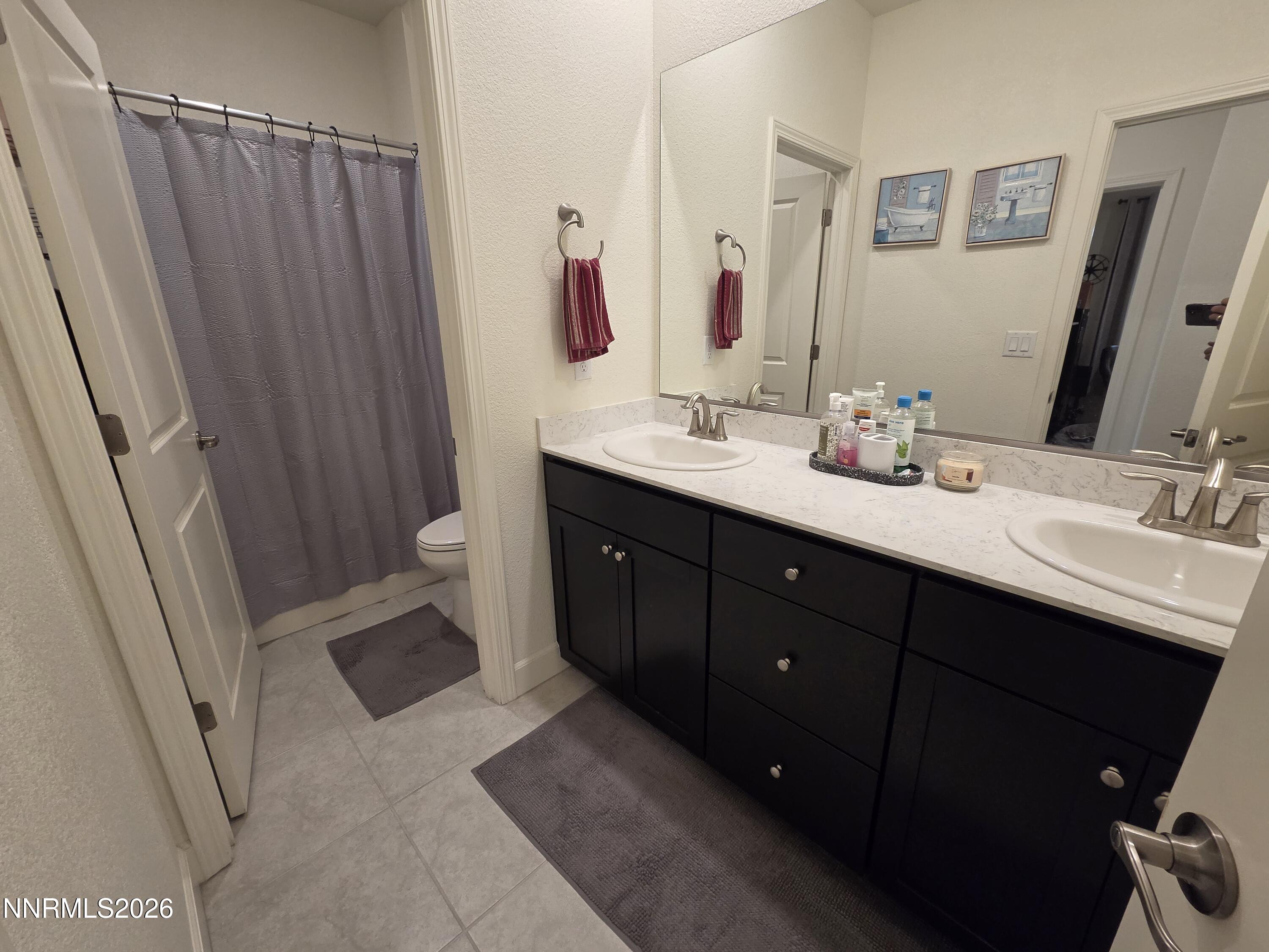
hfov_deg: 106.2
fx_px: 477
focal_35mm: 13
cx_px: 634
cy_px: 476
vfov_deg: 89.9
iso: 320
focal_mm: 2.2
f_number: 2.2
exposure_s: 1/120
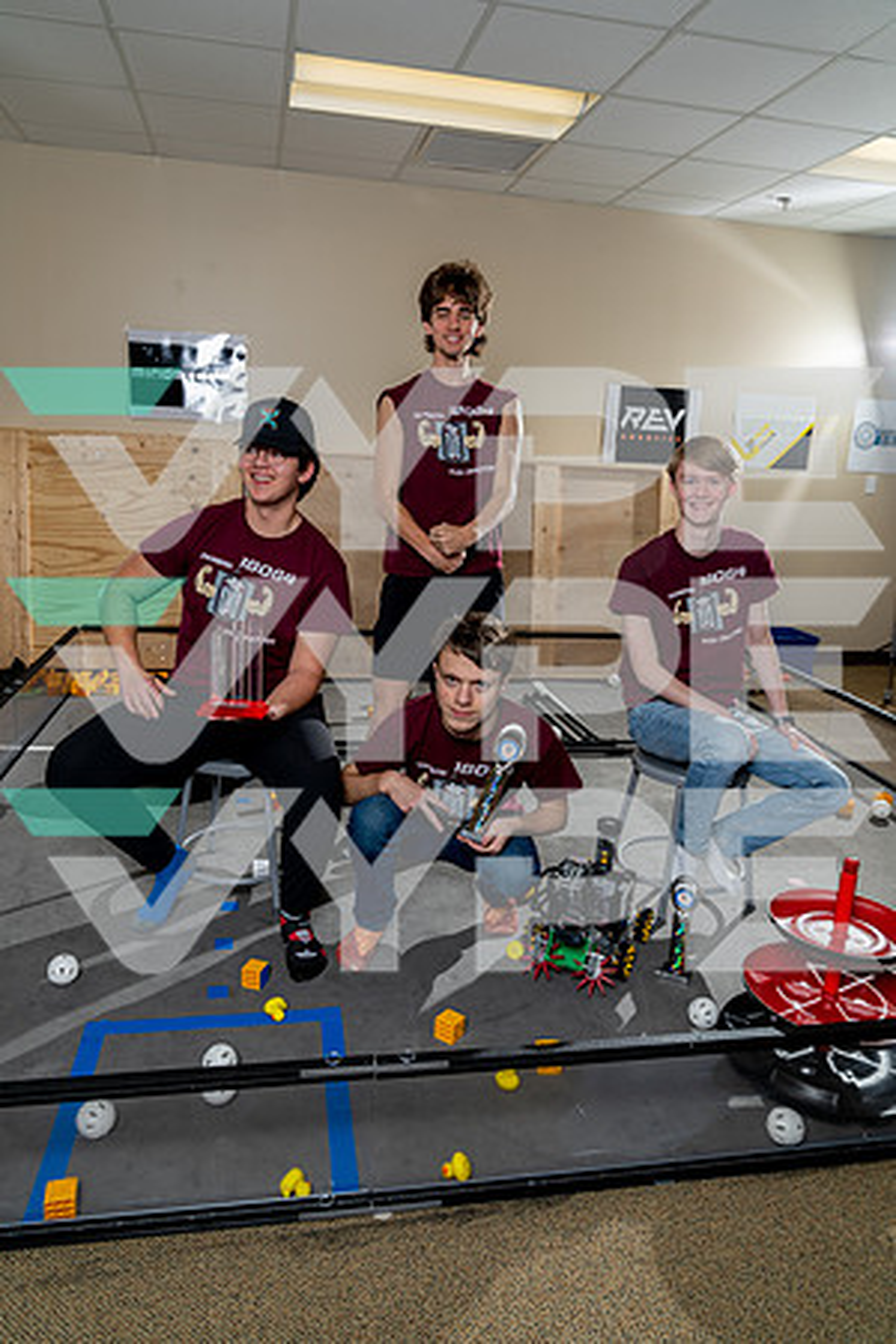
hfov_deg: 53.1
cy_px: 672
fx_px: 896
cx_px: 448
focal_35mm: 24
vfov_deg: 73.7
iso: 100
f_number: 4.5
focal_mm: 24
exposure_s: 1/250
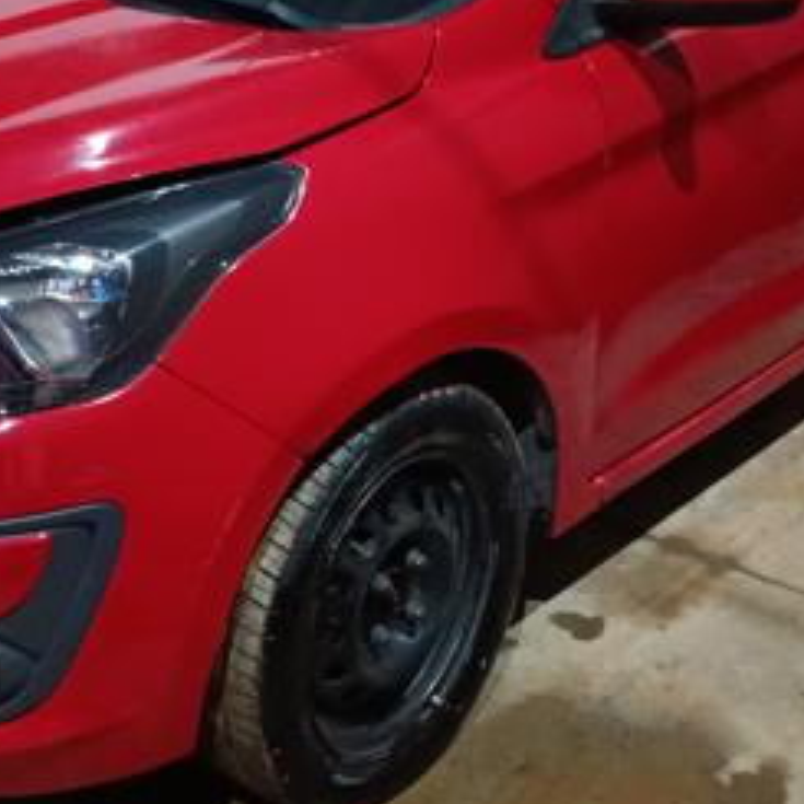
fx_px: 1577
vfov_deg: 28.4
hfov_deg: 28.4
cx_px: 263
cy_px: 249
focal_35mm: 60
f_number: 1.8
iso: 5805
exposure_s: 1/24
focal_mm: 4.81
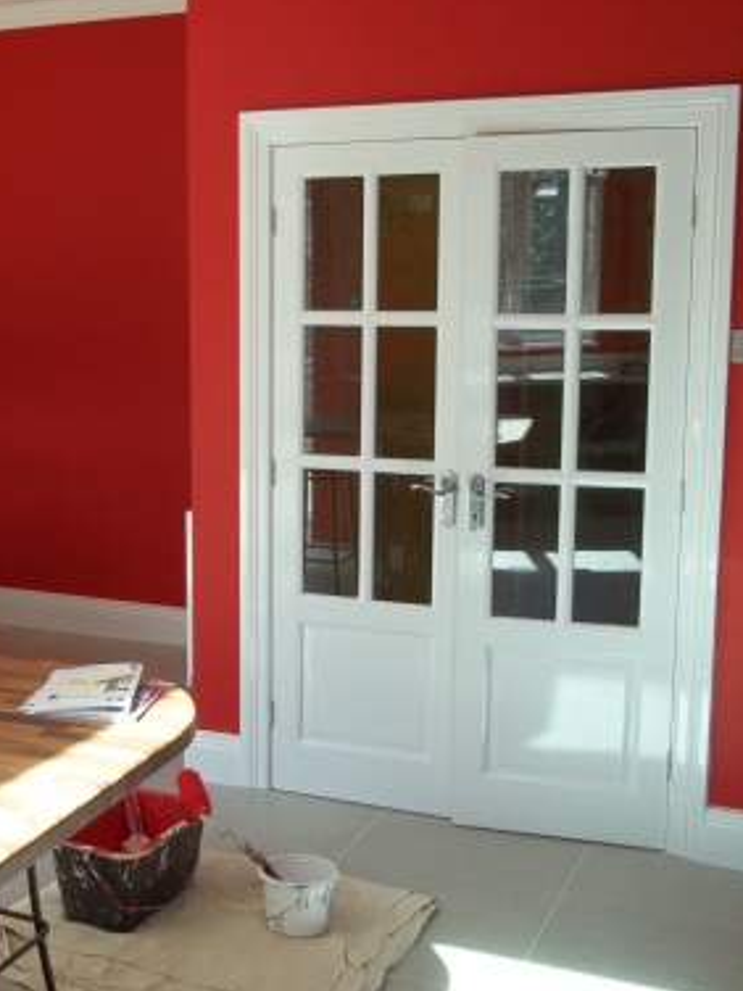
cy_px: 490
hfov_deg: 28.7
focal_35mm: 49
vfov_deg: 38.9
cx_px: 97
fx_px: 1402
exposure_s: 1/80
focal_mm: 6.5
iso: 64
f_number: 3.1
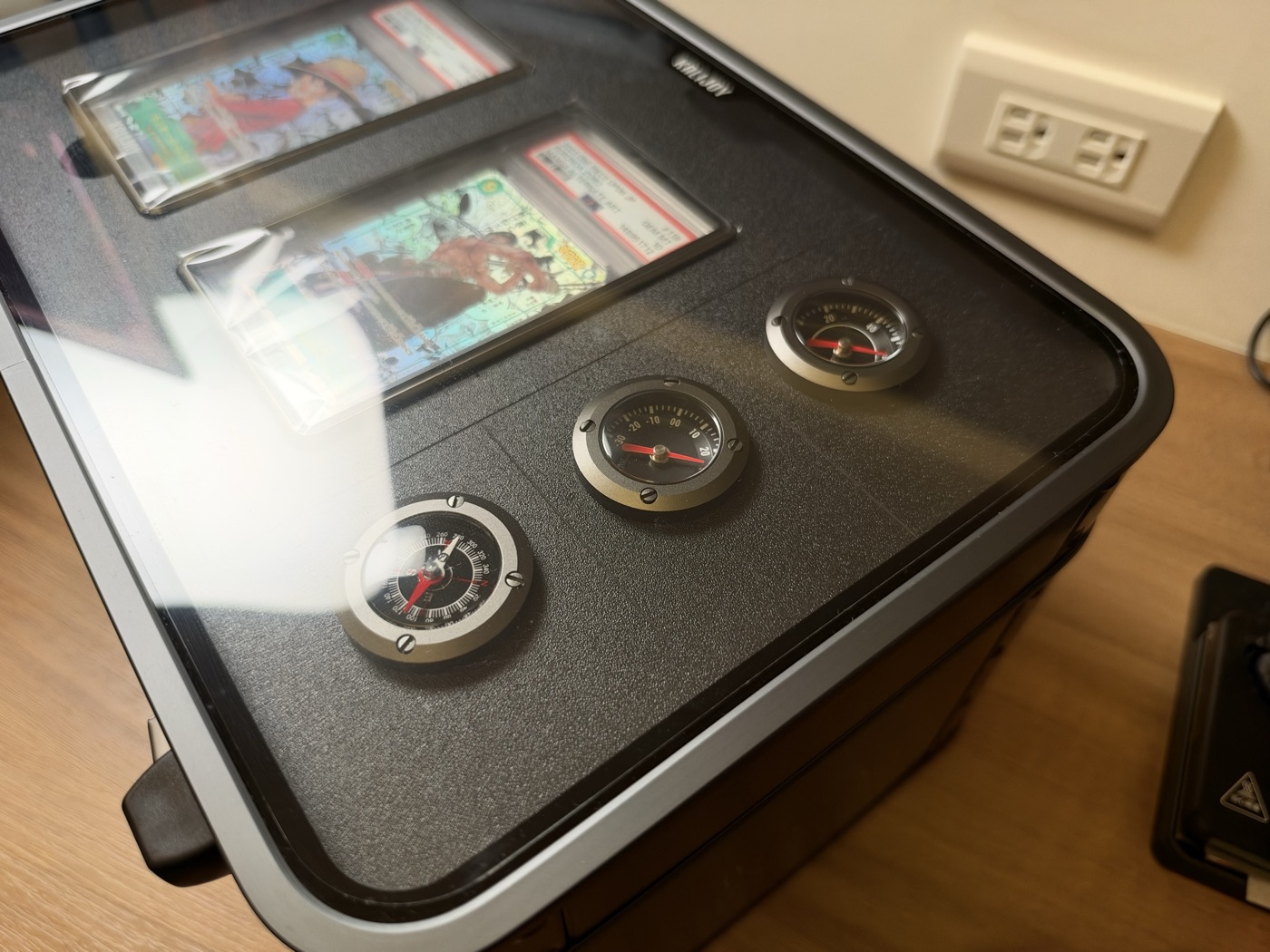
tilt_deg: -50.2
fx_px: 881
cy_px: 476
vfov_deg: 56.8
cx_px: 635
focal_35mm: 24
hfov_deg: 71.6
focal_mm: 6.93
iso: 320
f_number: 1.48
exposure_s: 1/60
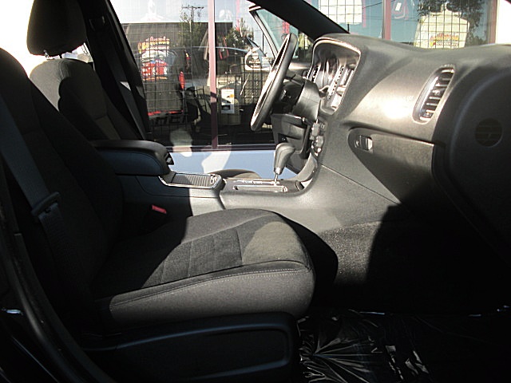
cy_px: 192
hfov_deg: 51.4
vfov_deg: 39.7
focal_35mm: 36
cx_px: 256
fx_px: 531
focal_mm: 6.3
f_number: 2.8
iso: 50
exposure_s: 1/160
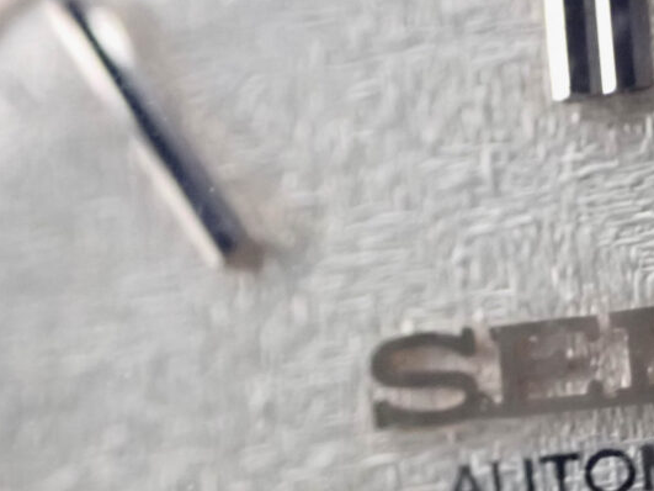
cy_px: 454
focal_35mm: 122
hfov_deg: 15.8
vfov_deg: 12.0
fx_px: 2304
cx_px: 659
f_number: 3.3
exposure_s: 1/40
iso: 1600
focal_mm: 9.65
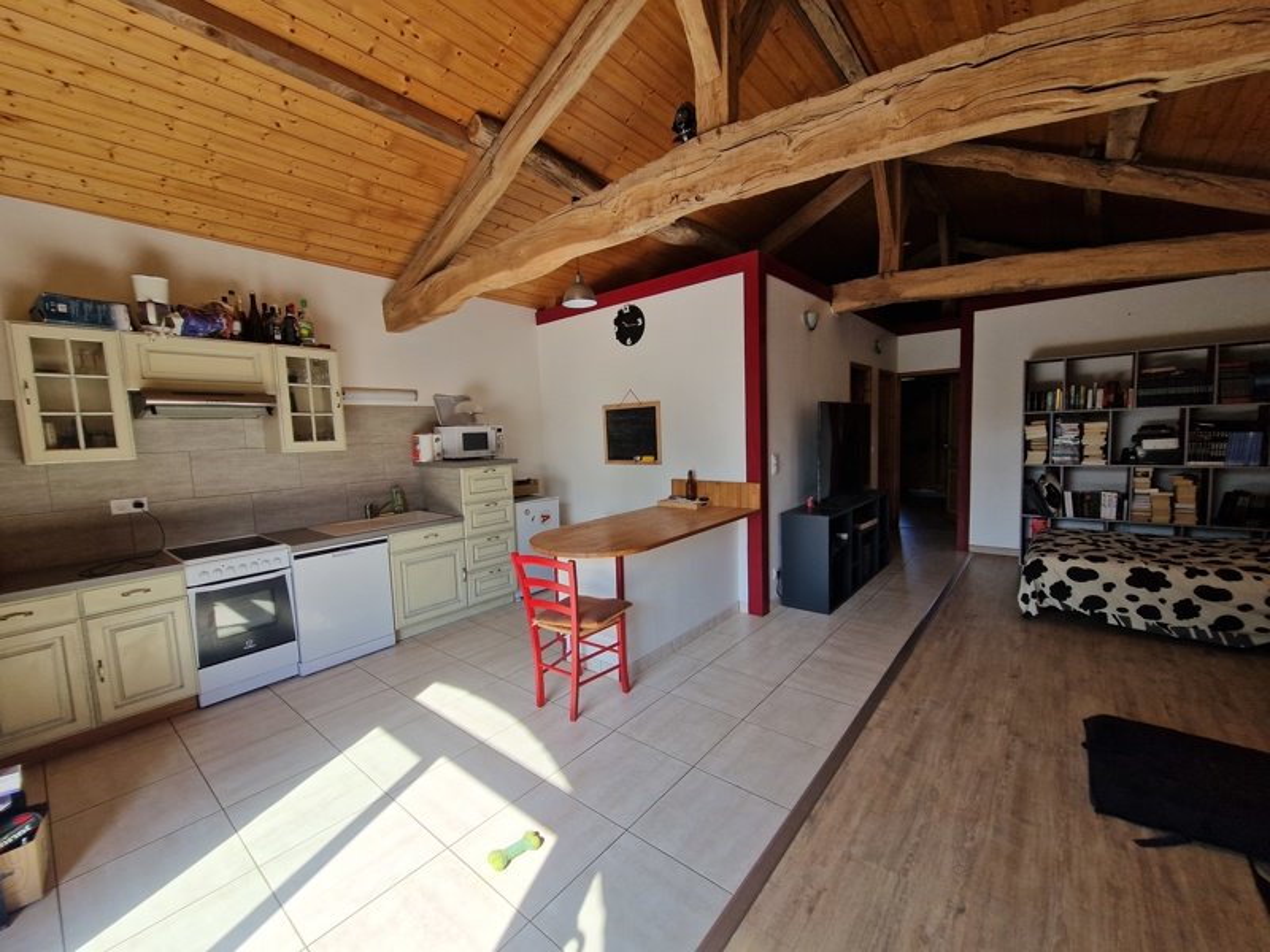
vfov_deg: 89.9
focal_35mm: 13
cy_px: 476
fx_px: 477
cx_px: 635
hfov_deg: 106.2
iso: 50
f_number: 2.2
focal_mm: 2.2
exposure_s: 1/329
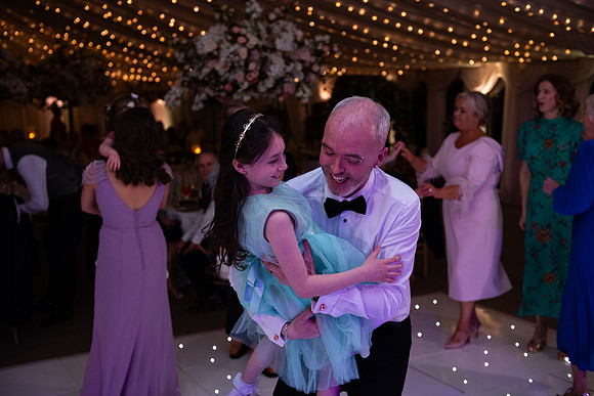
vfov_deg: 28.1
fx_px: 792
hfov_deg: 41.1
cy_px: 198
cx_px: 297
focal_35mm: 48
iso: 1000
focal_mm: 48
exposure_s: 1/160
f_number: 3.5
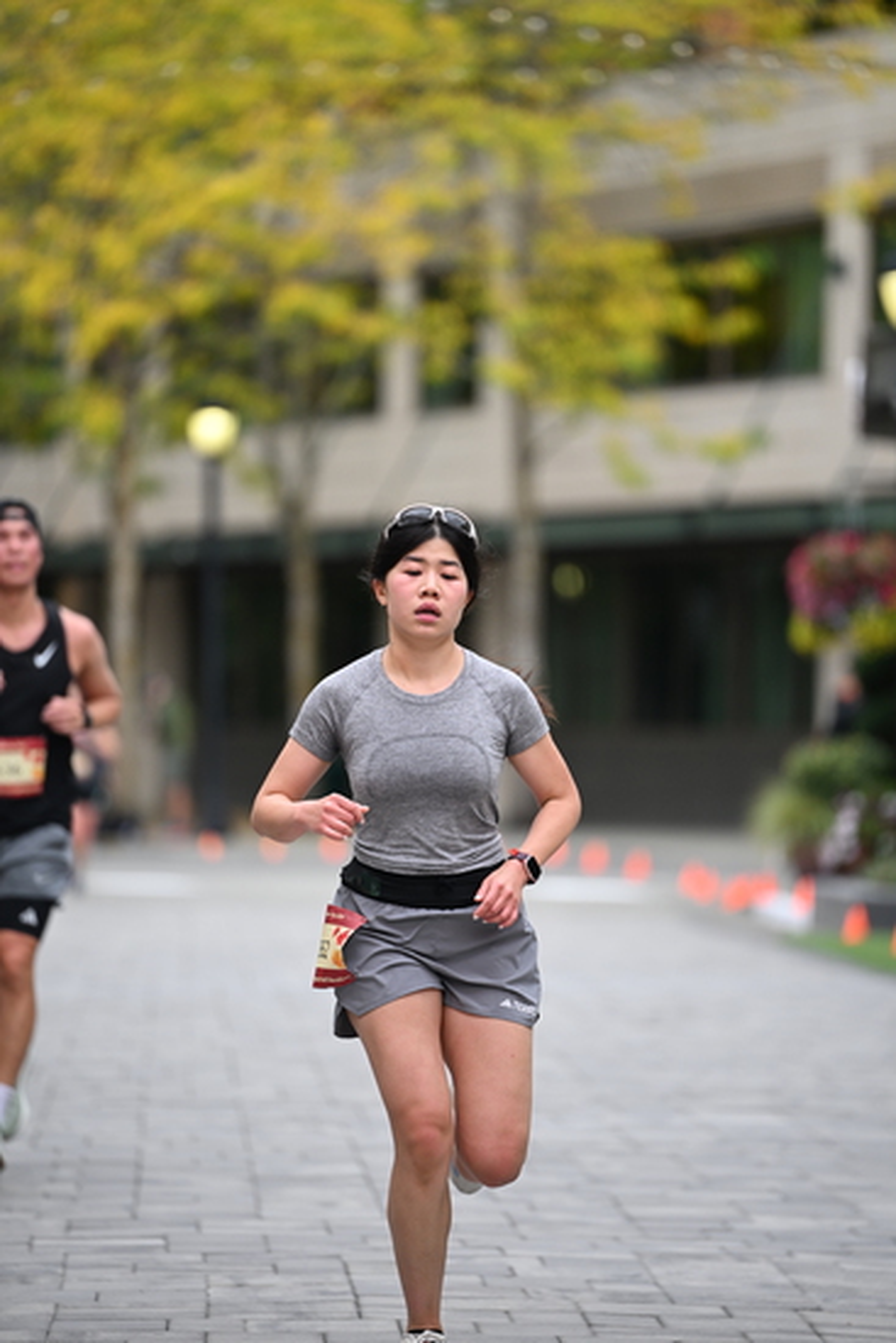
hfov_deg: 6.9
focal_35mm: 200
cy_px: 672
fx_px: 7461
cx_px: 448
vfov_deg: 10.3
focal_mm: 200
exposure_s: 1/2000
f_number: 2.8
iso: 640
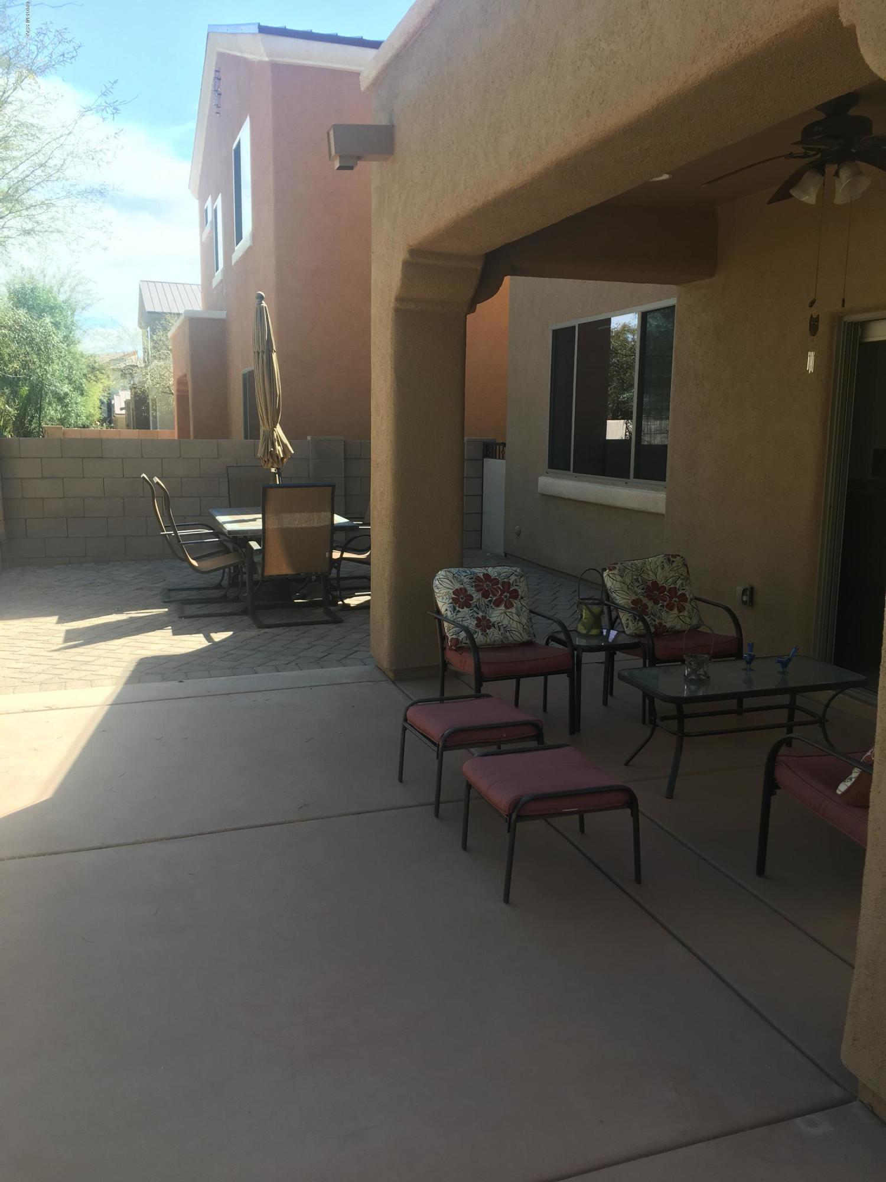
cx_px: 443
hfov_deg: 48.2
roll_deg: -0.3
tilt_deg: -8.9
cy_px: 591
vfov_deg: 61.7
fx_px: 990
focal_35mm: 29
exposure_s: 1/289
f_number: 2.2
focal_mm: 4.15
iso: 25
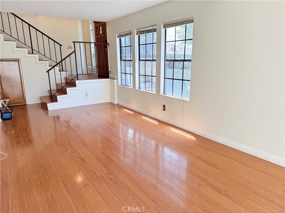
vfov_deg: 56.8
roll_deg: +0.2
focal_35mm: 24
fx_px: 198
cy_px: 106
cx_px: 142
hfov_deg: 71.6
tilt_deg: -13.0
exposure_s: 1/348
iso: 100
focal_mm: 6.76
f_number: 1.78
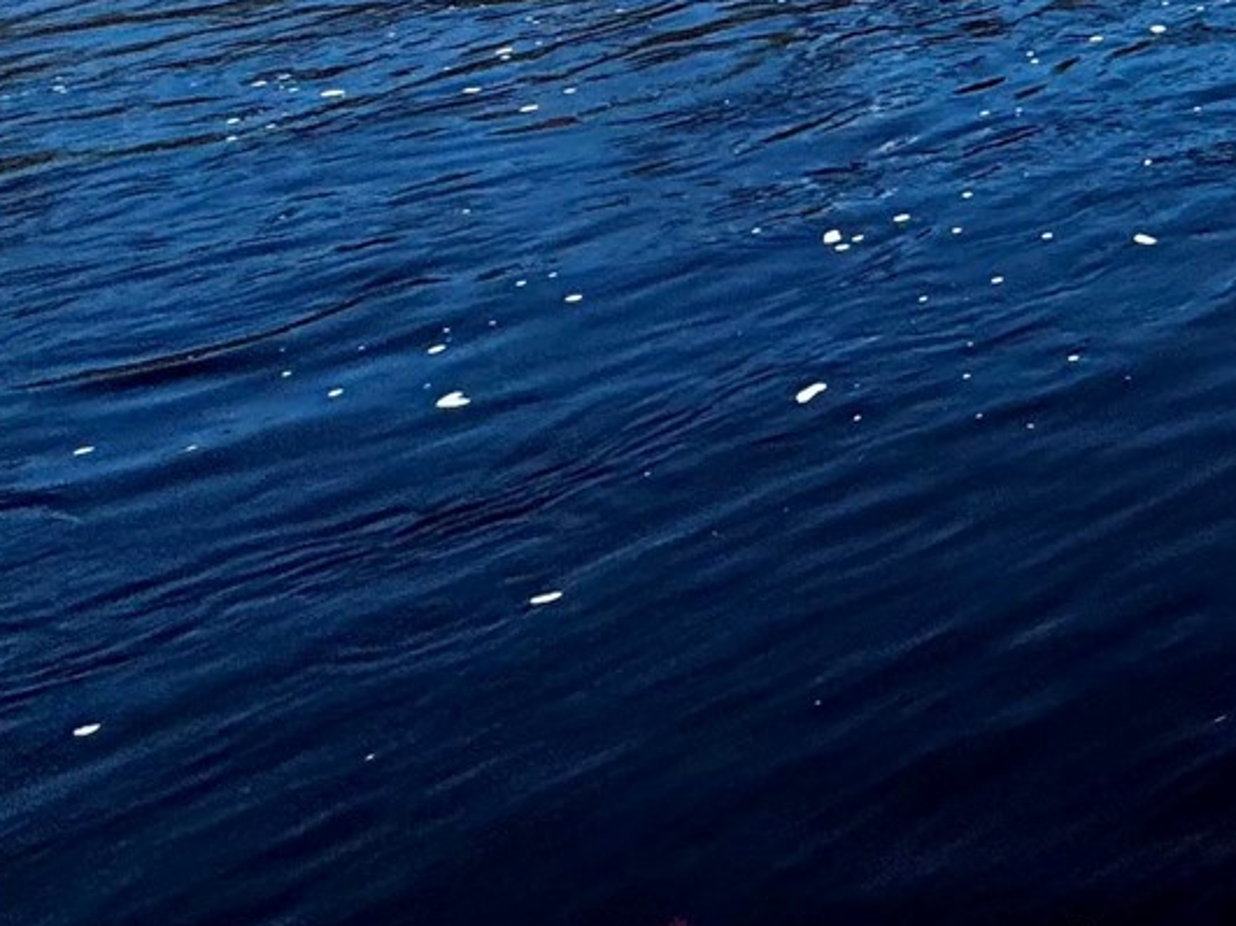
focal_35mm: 54
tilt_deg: -8.5
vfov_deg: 23.5
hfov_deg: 23.8
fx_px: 1928
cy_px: -314
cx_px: 2053
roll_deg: -0.1
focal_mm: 2.22
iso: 40
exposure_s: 1/956
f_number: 2.2
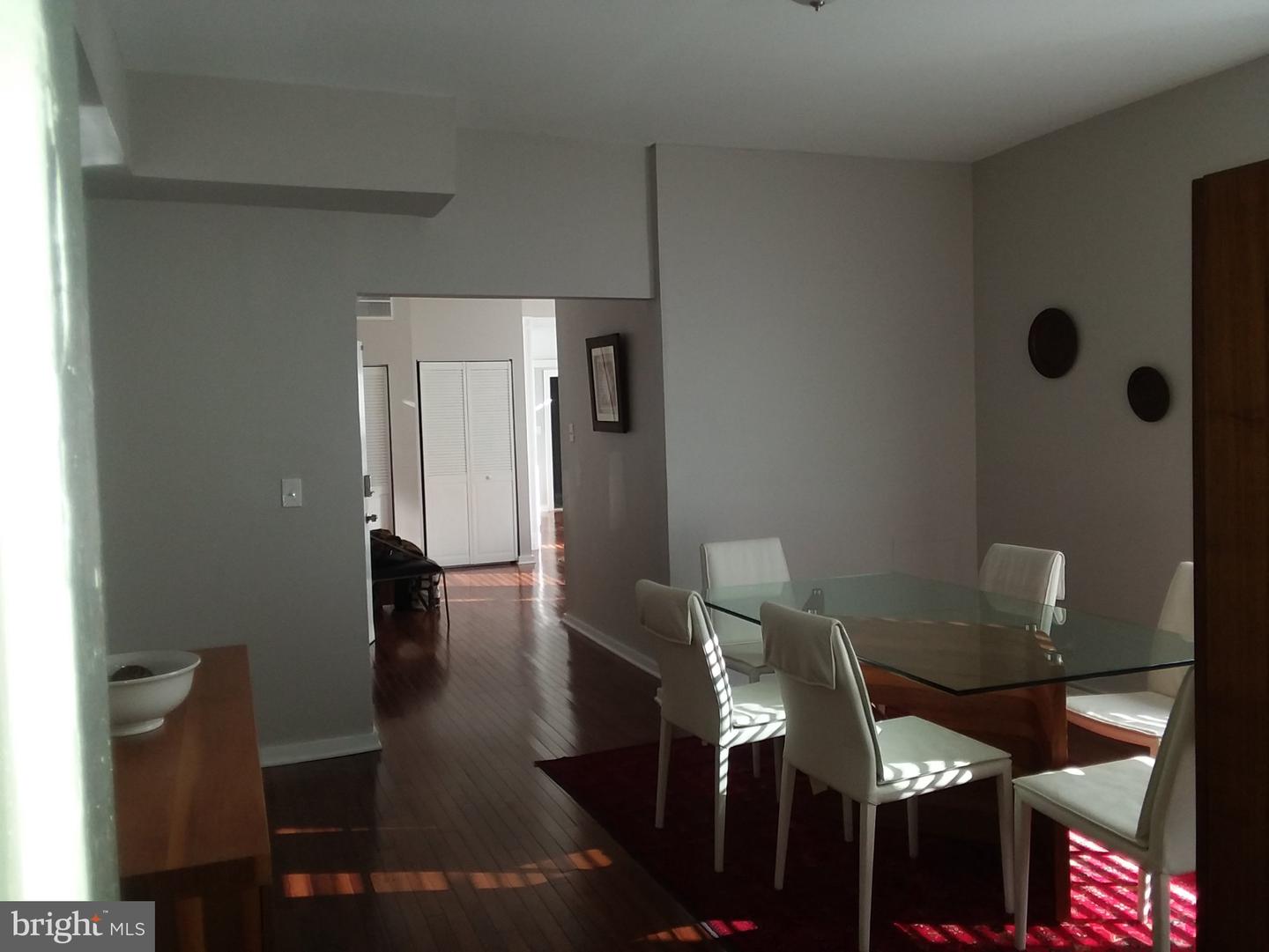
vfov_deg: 48.3
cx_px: 634
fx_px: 1063
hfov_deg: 61.6
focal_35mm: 29
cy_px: 476
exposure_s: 1/30
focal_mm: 2.47
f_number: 1.9
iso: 40
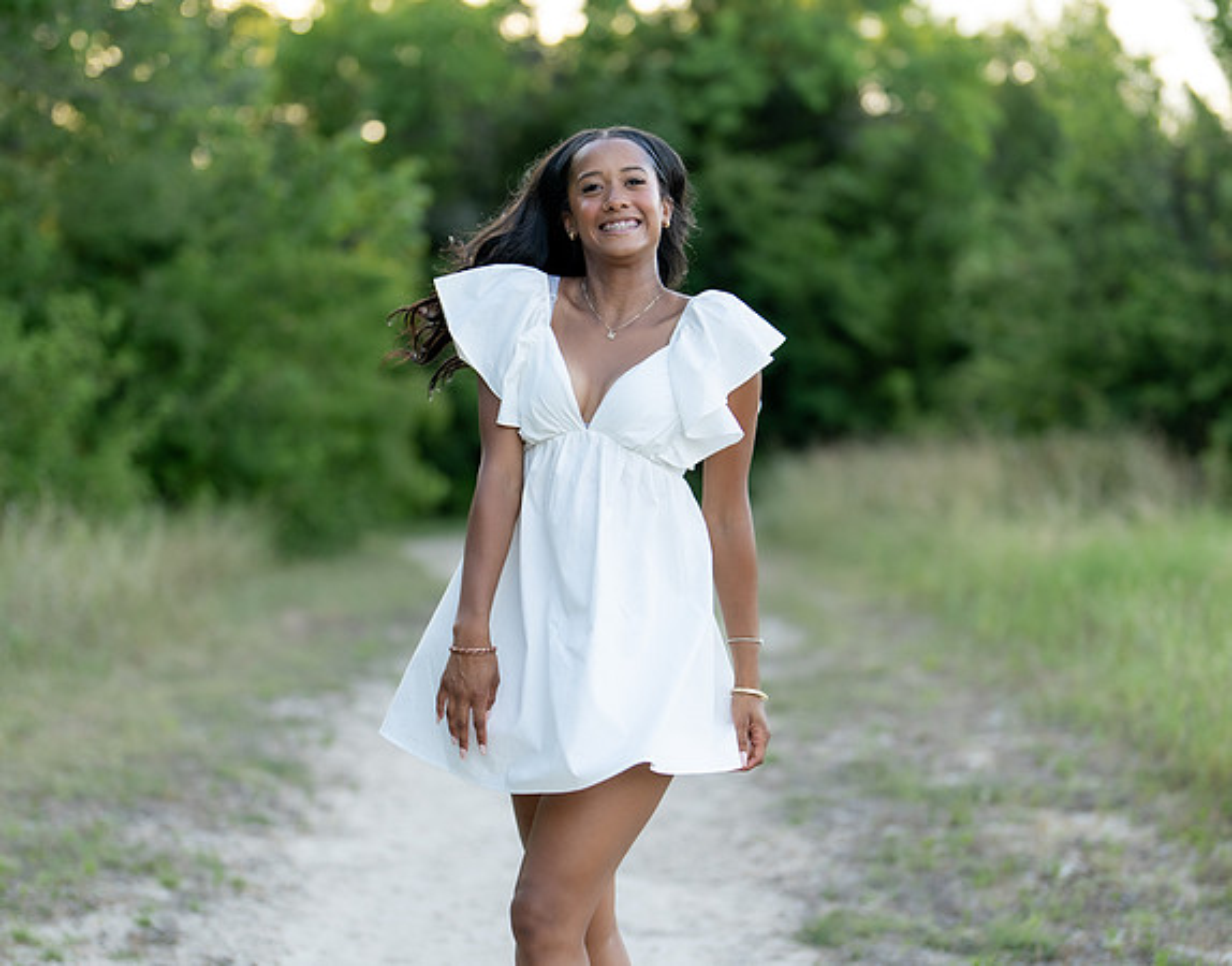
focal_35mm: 87
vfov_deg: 17.4
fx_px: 3163
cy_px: 517
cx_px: 562
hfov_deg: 22.0
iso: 100
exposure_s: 1/640
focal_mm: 50
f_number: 1.2
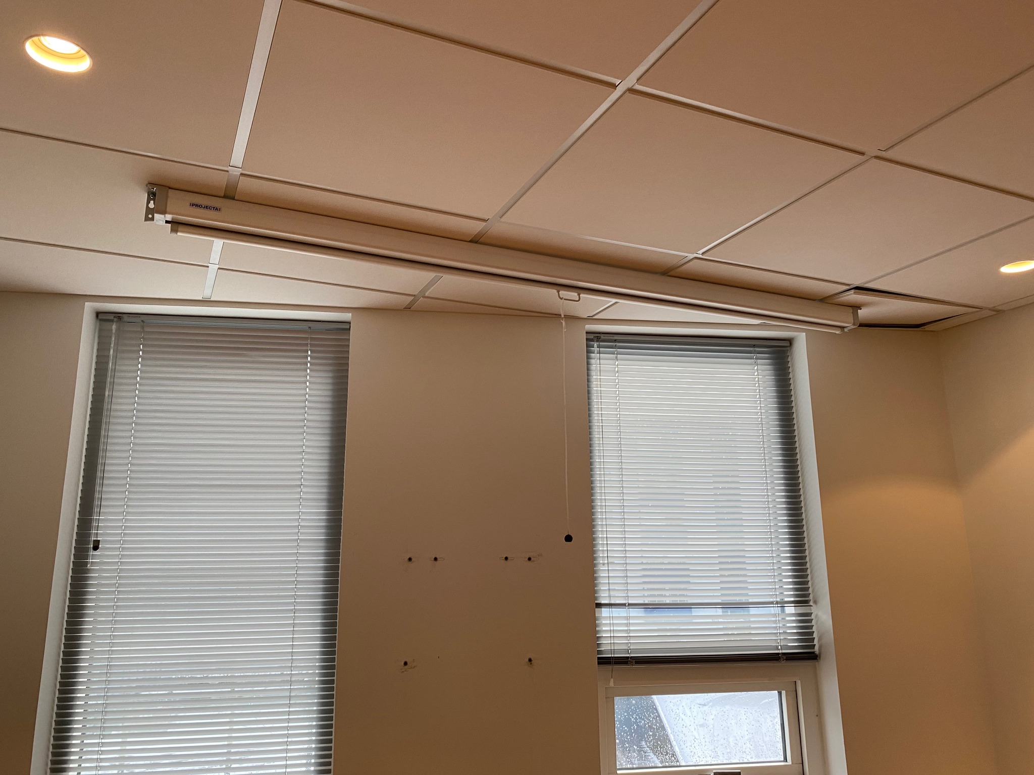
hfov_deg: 67.3
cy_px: 388
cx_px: 517
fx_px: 777
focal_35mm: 26
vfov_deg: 53.1
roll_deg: +1.0
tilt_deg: +11.1
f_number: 1.8
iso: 64
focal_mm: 4.25
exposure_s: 1/50
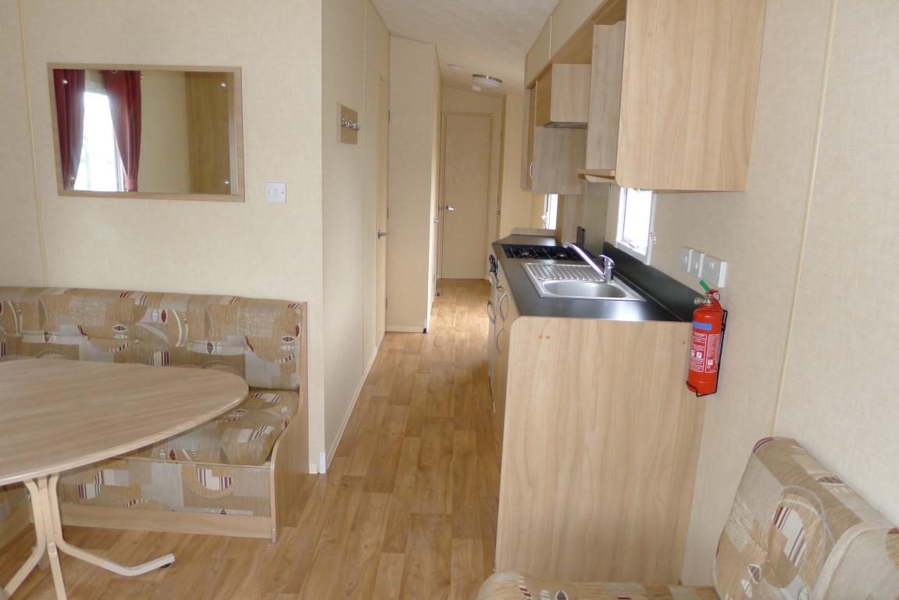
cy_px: 300
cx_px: 450
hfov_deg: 73.7
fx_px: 599
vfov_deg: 53.2
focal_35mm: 24
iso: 100
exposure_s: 1/60
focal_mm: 5.1
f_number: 2
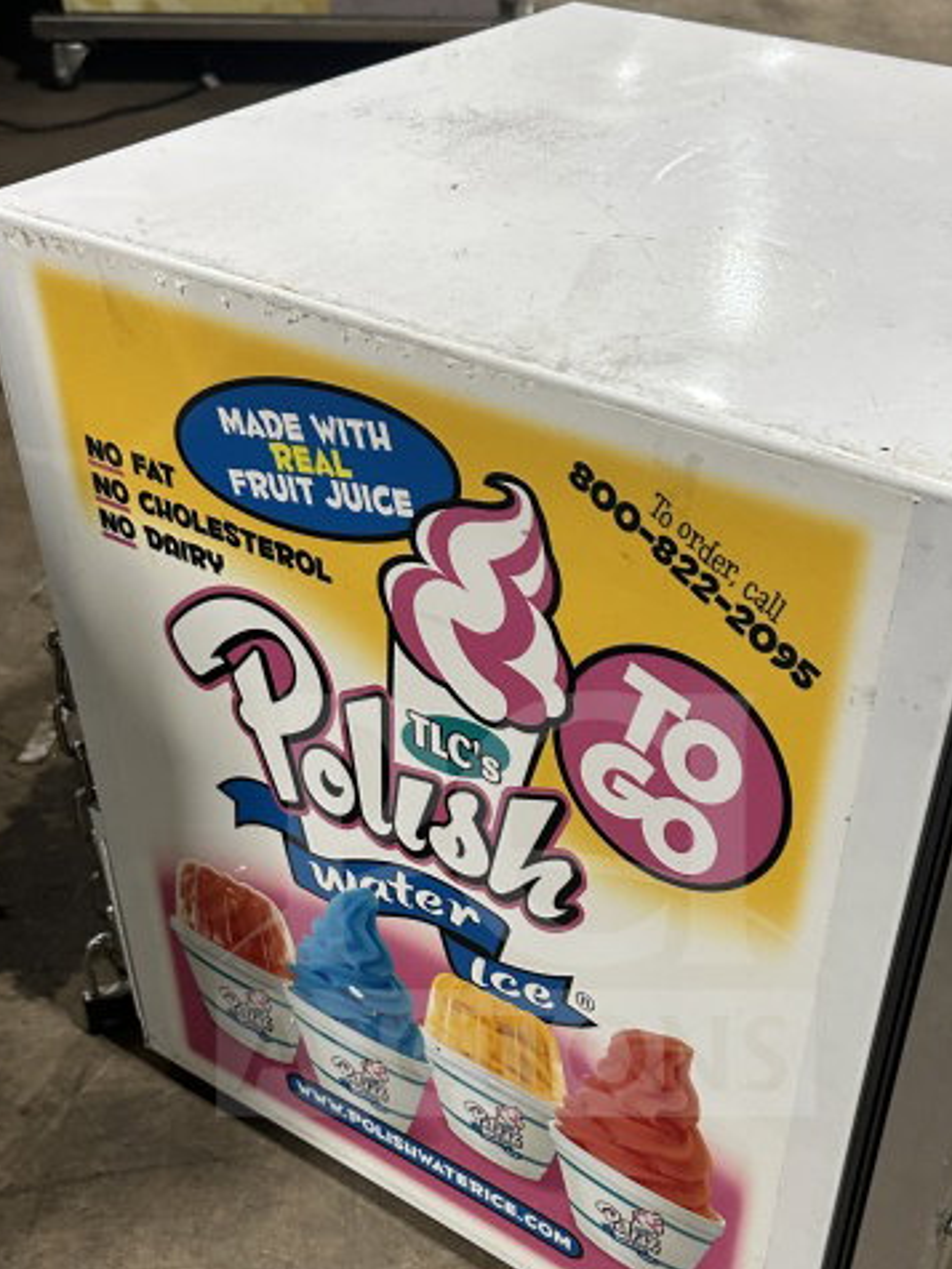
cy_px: 905
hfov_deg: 35.1
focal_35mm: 41
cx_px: 515
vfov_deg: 44.7
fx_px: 1503
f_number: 1.78
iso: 250
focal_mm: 6.86
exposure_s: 1/103
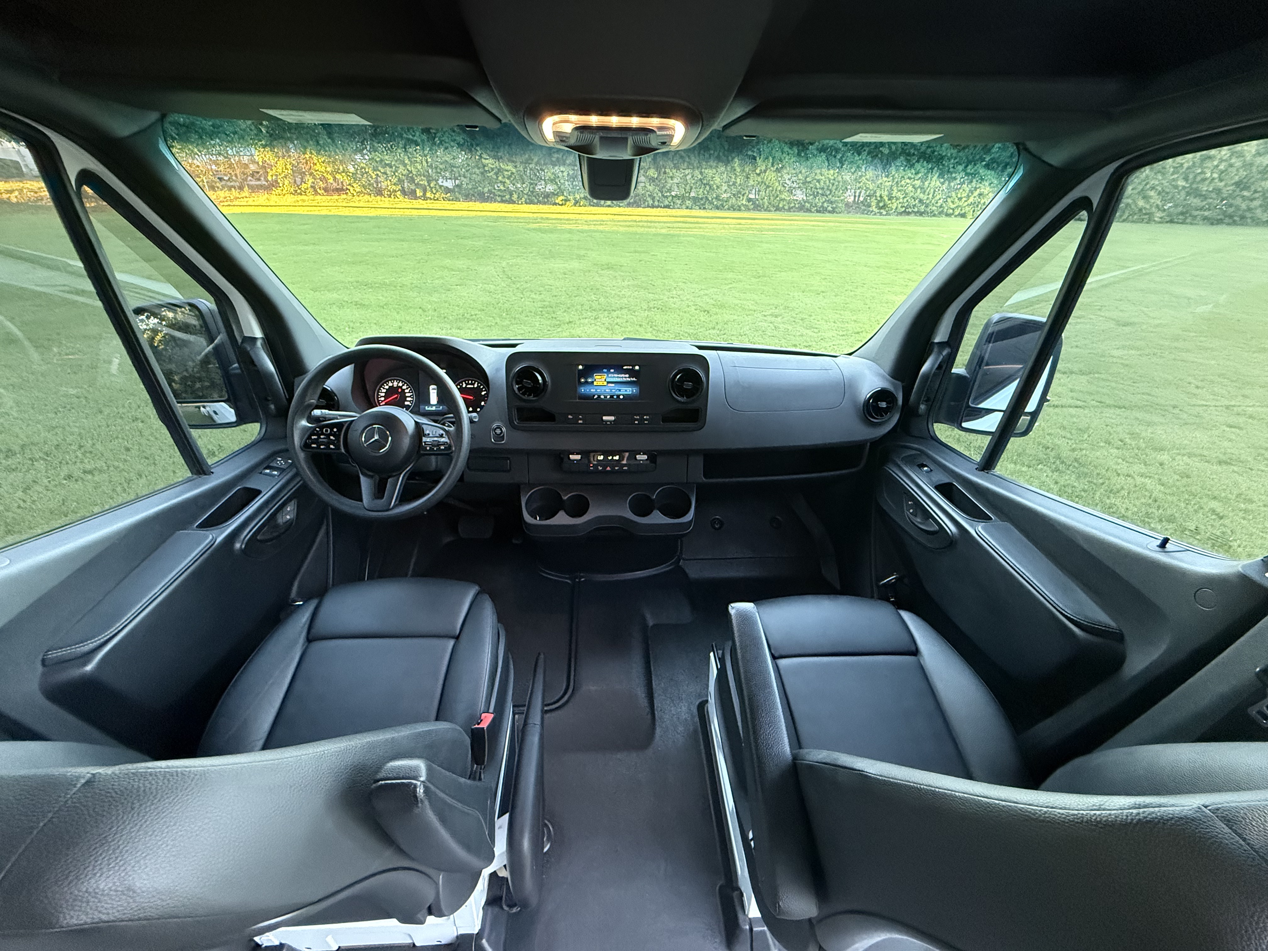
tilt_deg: -32.0
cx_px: 634
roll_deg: -2.4
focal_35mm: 14
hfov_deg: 102.1
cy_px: 476
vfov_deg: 85.7
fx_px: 513
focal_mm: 2.22
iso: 640
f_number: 2.2
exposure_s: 1/60
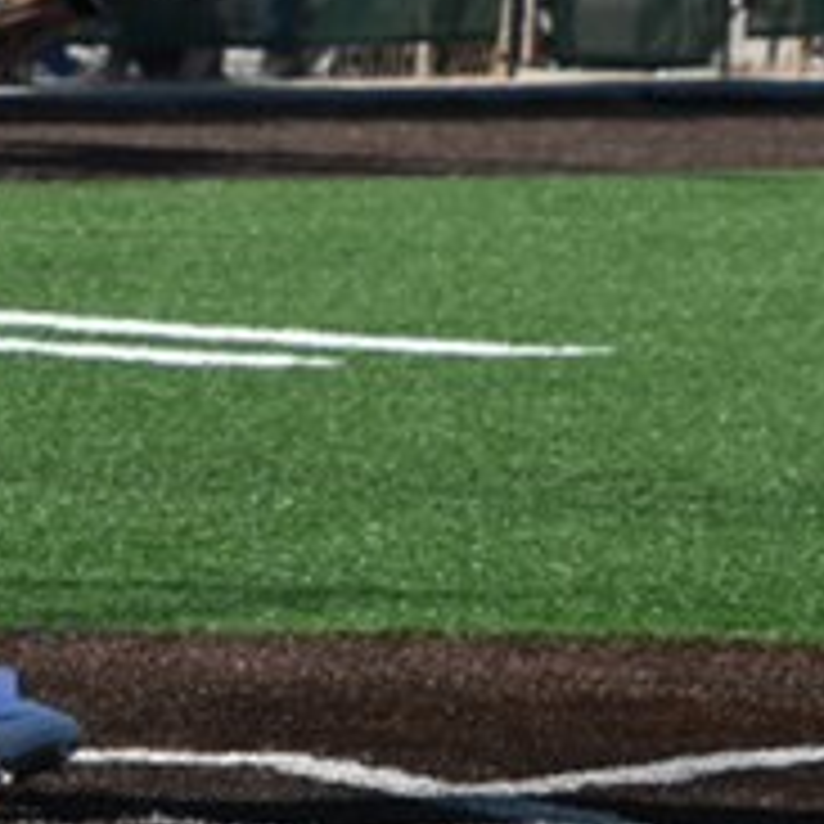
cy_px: 158
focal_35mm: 645
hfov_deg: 2.7
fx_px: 17371
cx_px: -212
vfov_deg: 2.7
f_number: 7.1
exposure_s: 1/1600
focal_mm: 116
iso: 400
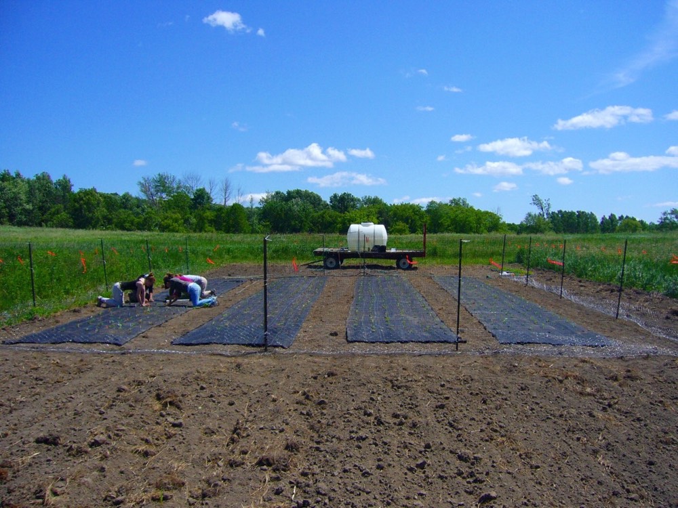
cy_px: 254
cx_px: 339
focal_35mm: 35
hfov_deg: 52.6
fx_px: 686
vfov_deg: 40.7
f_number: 5.6
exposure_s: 1/500
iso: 100
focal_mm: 5.8
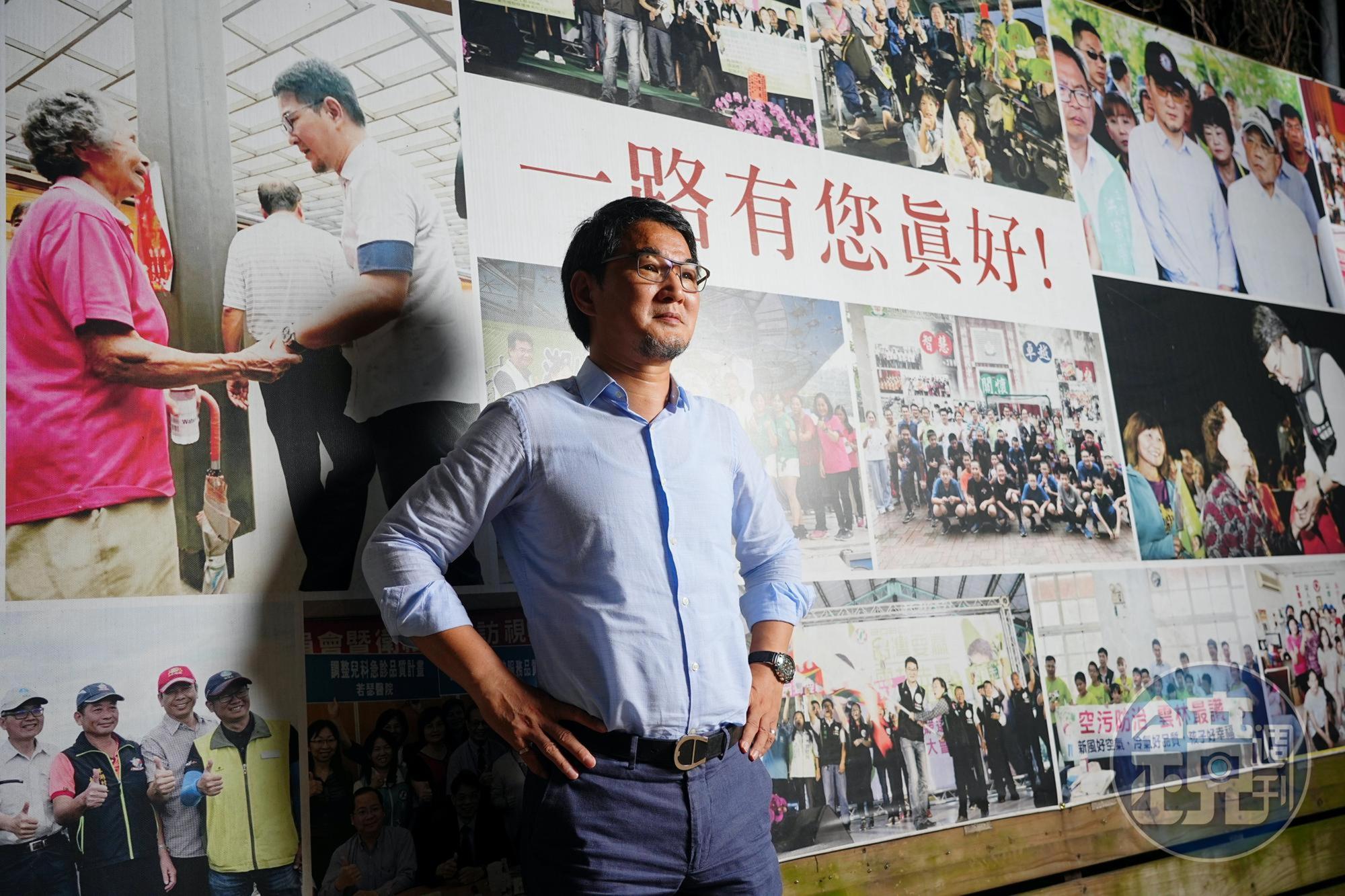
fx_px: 1233
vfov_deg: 40.0
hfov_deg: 57.2
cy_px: 448
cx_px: 672
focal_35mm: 33
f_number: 4.5
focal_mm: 33
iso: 400
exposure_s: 1/160
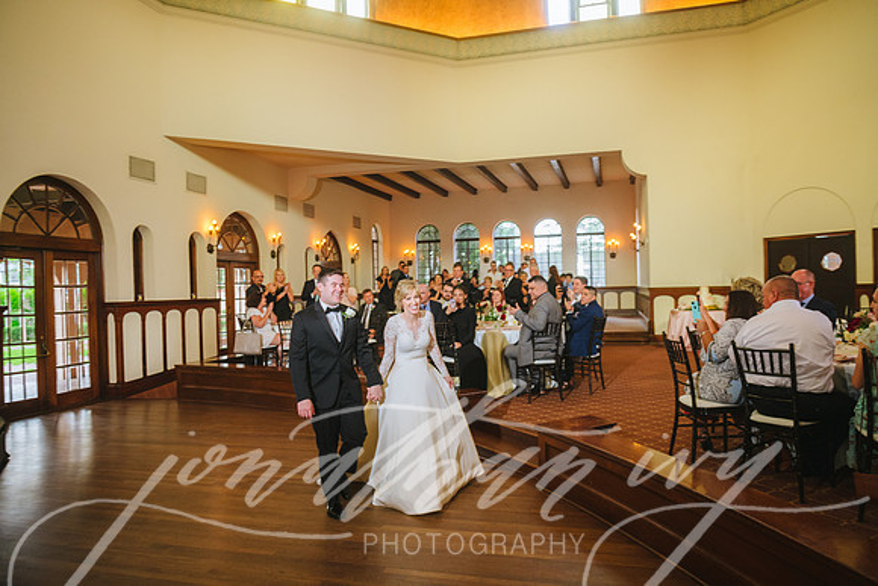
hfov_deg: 73.7
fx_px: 585
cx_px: 439
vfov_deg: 53.2
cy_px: 293
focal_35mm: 24
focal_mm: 24
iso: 1000
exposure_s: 1/160
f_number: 2.8
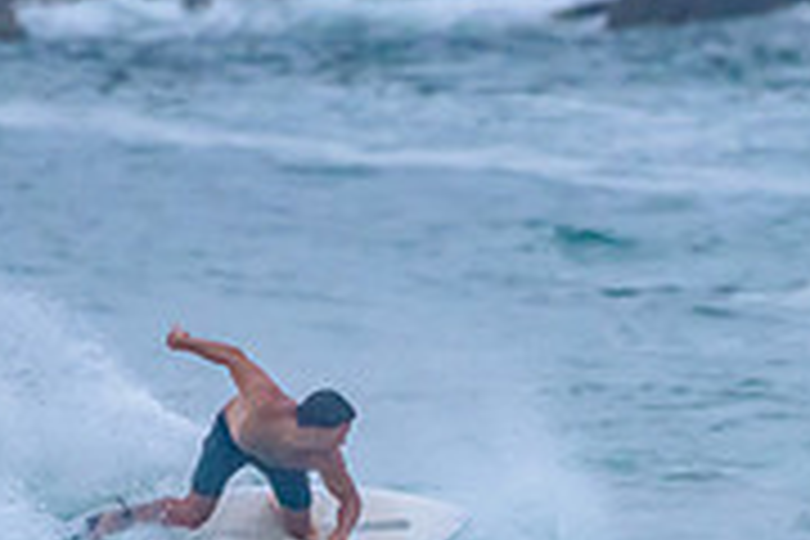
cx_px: 475
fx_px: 44412
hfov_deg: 1.0
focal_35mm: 1974
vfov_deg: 0.7
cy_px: 548
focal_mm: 500
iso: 1800
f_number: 5.6
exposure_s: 1/2000
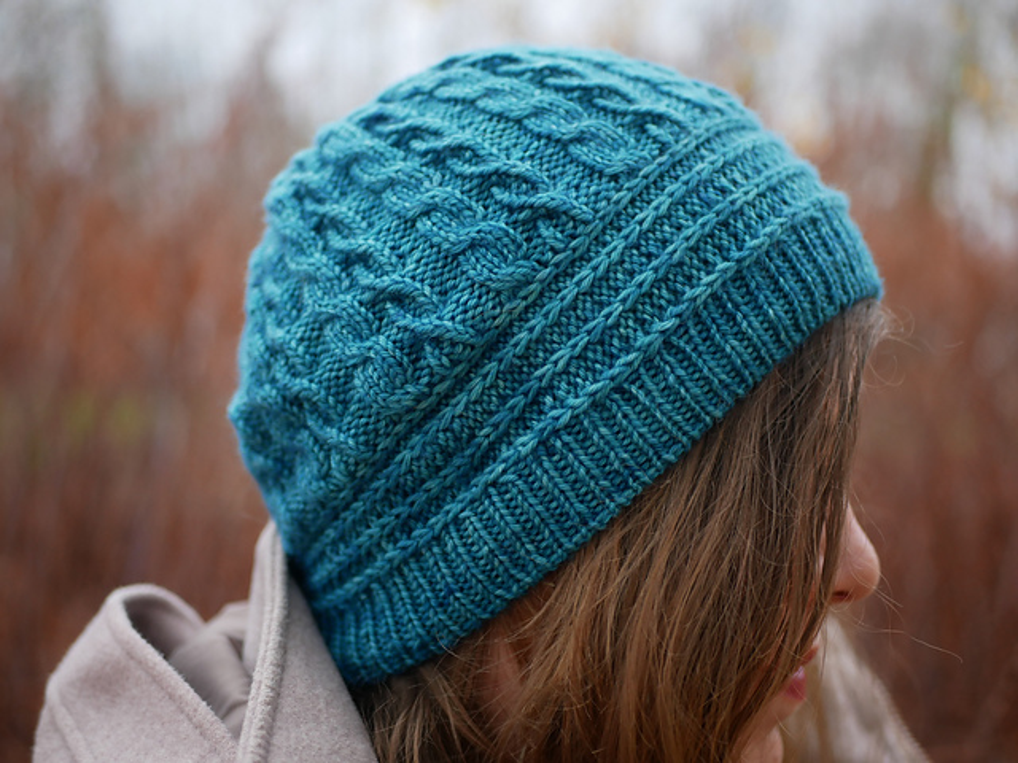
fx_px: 1470
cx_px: 509
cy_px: 382
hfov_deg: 38.2
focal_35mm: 50
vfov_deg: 29.1
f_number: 1.7
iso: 400
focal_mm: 25
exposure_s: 1/250
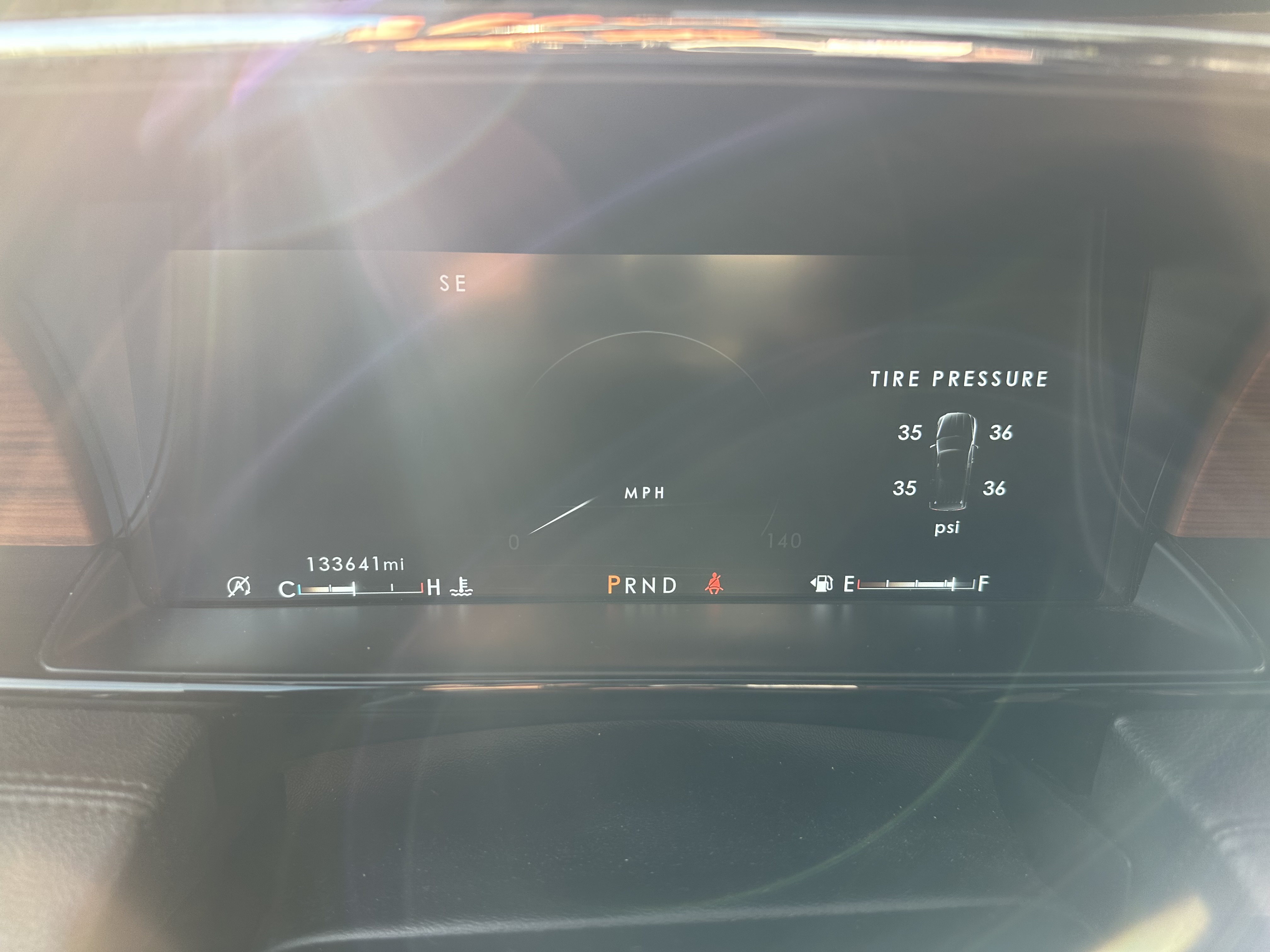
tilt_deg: -18.4
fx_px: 881
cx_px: 635
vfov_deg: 56.8
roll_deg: +2.0
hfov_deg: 71.6
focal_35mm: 24
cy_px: 476
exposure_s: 1/137
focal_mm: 6.86
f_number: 1.78
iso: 64
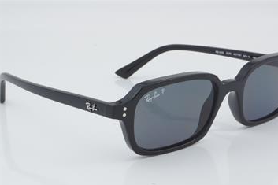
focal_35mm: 85
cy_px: 104
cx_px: 154
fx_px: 656
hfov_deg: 23.9
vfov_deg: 16.1
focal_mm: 50
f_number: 32
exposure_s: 1/3
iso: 100
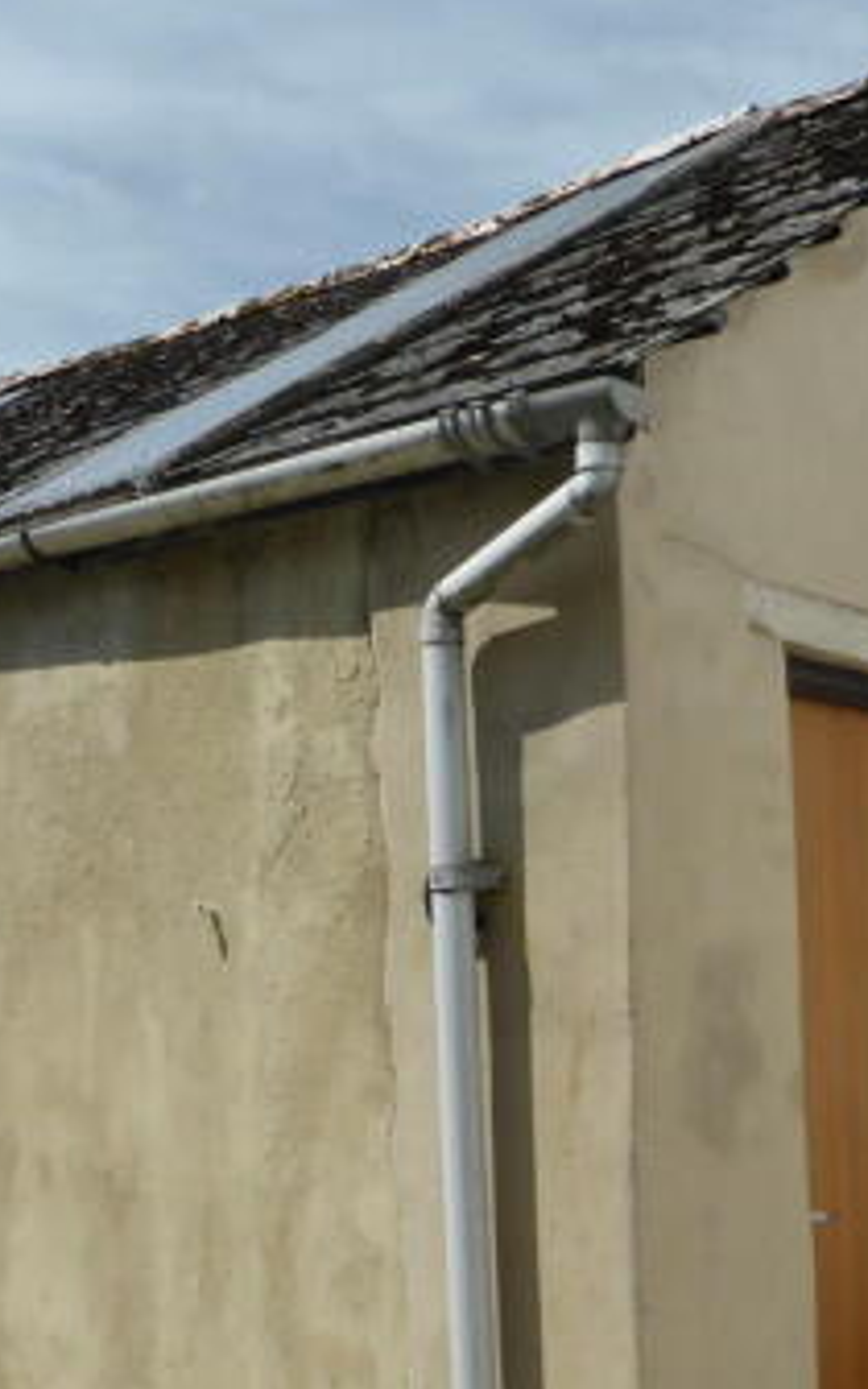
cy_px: 783
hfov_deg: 28.0
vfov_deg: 43.4
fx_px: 1741
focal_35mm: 46
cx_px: 477
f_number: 3.3
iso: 100
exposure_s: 1/2000
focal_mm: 4.3
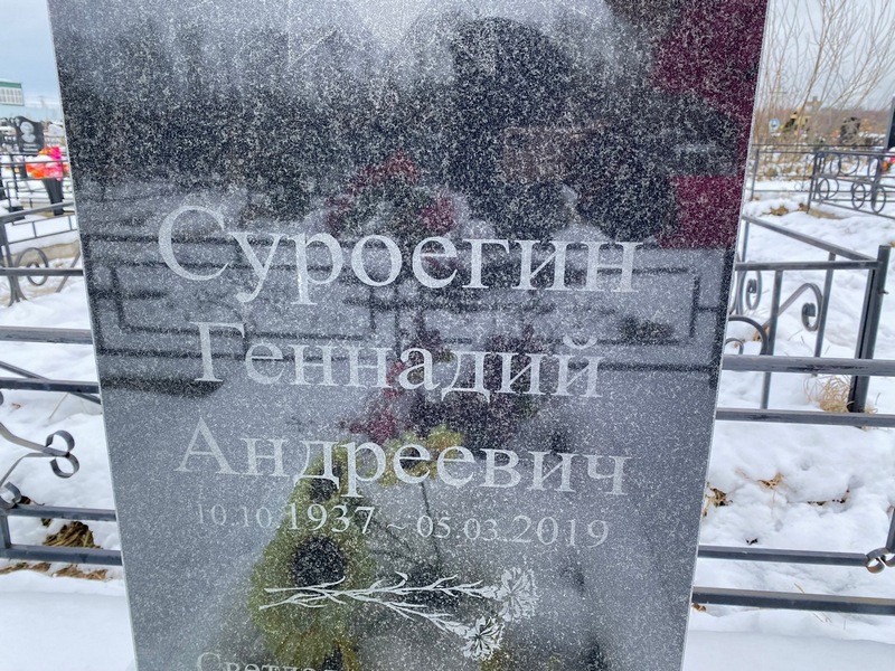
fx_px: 672
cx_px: 448
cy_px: 336
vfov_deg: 53.1
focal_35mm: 26
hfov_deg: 67.3
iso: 50
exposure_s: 1/122
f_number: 1.8
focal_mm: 4.25
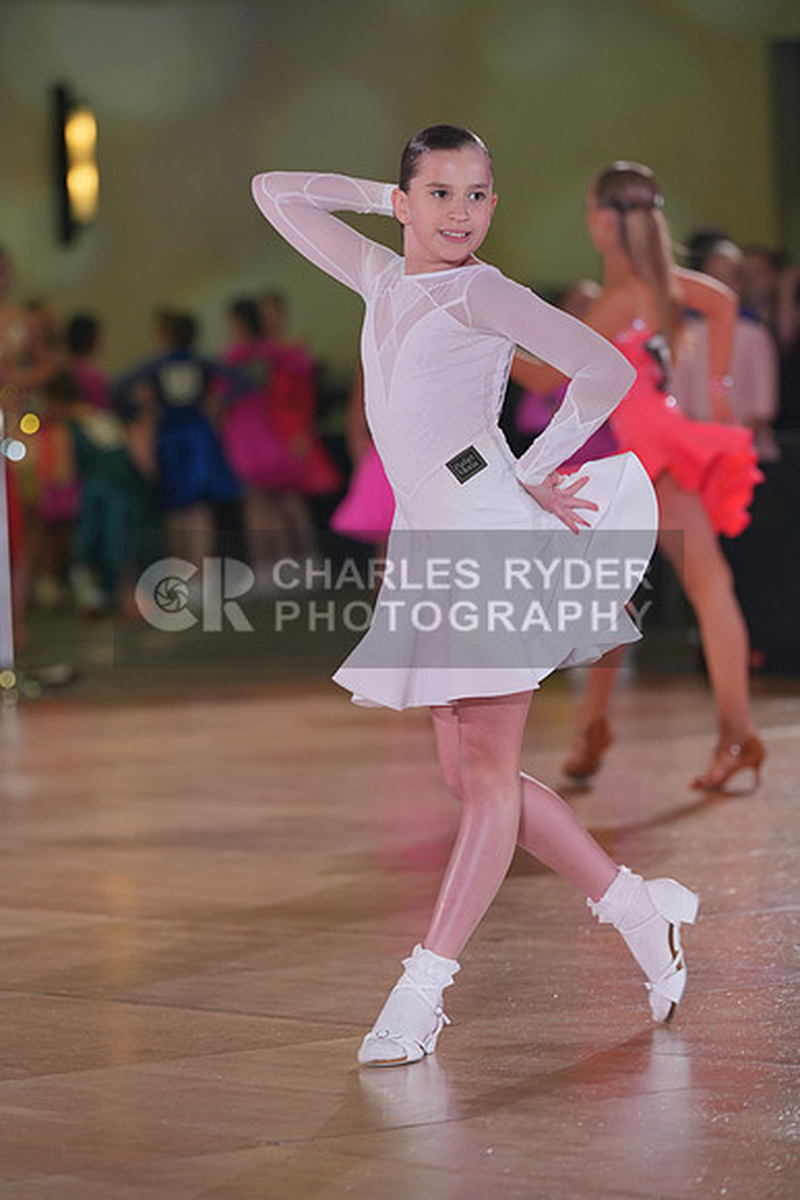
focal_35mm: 194
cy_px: 600
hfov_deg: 7.1
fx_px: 6462
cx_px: 400
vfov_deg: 10.6
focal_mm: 194
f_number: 4
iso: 1250
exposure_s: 1/400
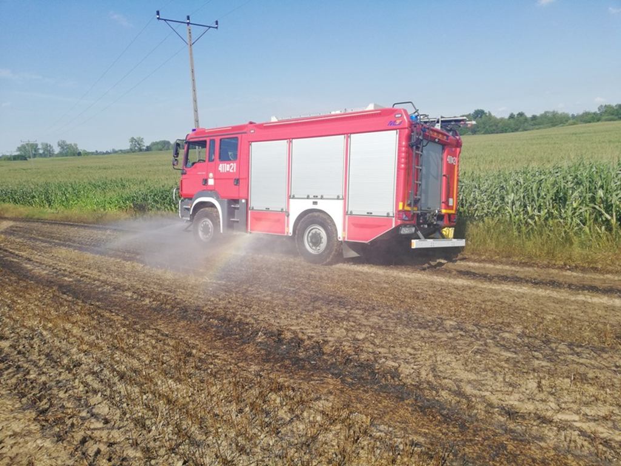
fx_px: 484
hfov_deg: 65.3
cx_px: 310
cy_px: 233
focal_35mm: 27
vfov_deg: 51.4
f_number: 2.2
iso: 50
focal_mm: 3.81
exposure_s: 1/880
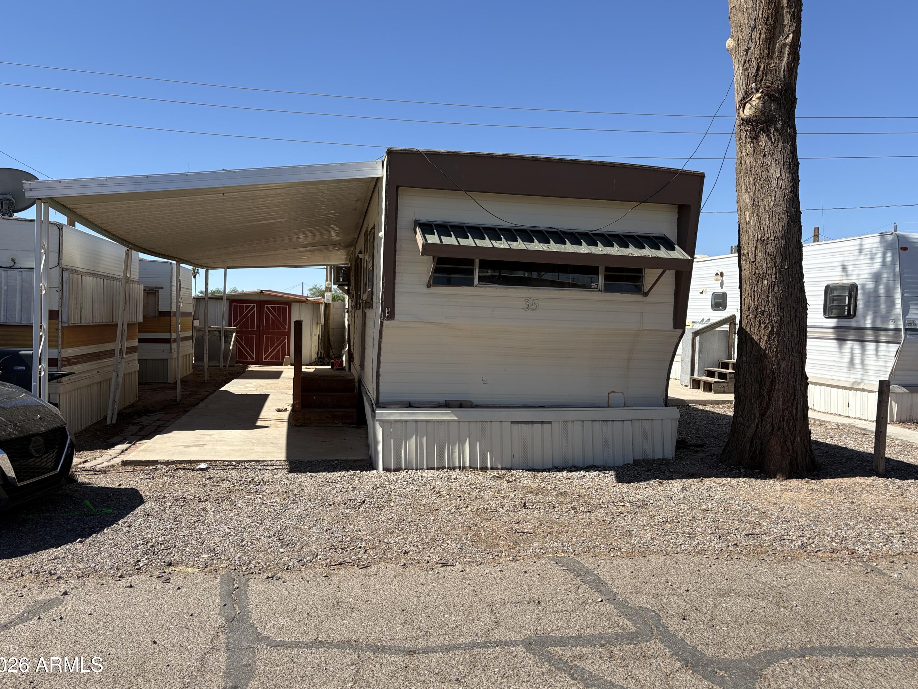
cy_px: 340
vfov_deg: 51.4
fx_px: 716
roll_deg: -1.1
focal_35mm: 27
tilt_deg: -2.4
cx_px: 460
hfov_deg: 65.3
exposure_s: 1/2639
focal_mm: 5.96
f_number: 1.6
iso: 50
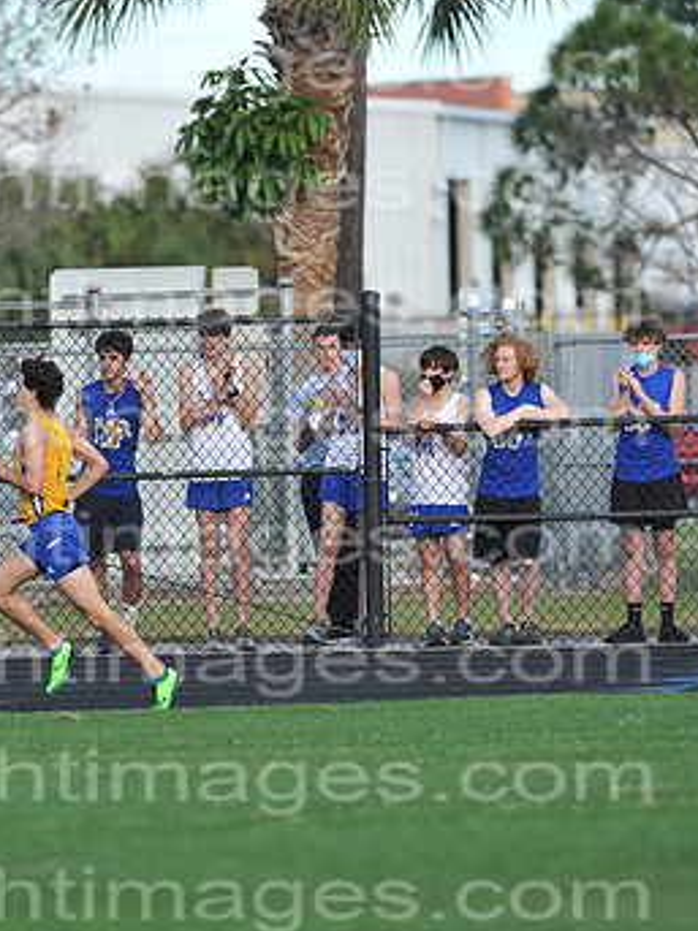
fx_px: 13128
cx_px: 38
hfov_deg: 3.0
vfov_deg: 4.1
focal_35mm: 488
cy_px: 486
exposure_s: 1/2000
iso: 800
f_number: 4.5
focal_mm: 300
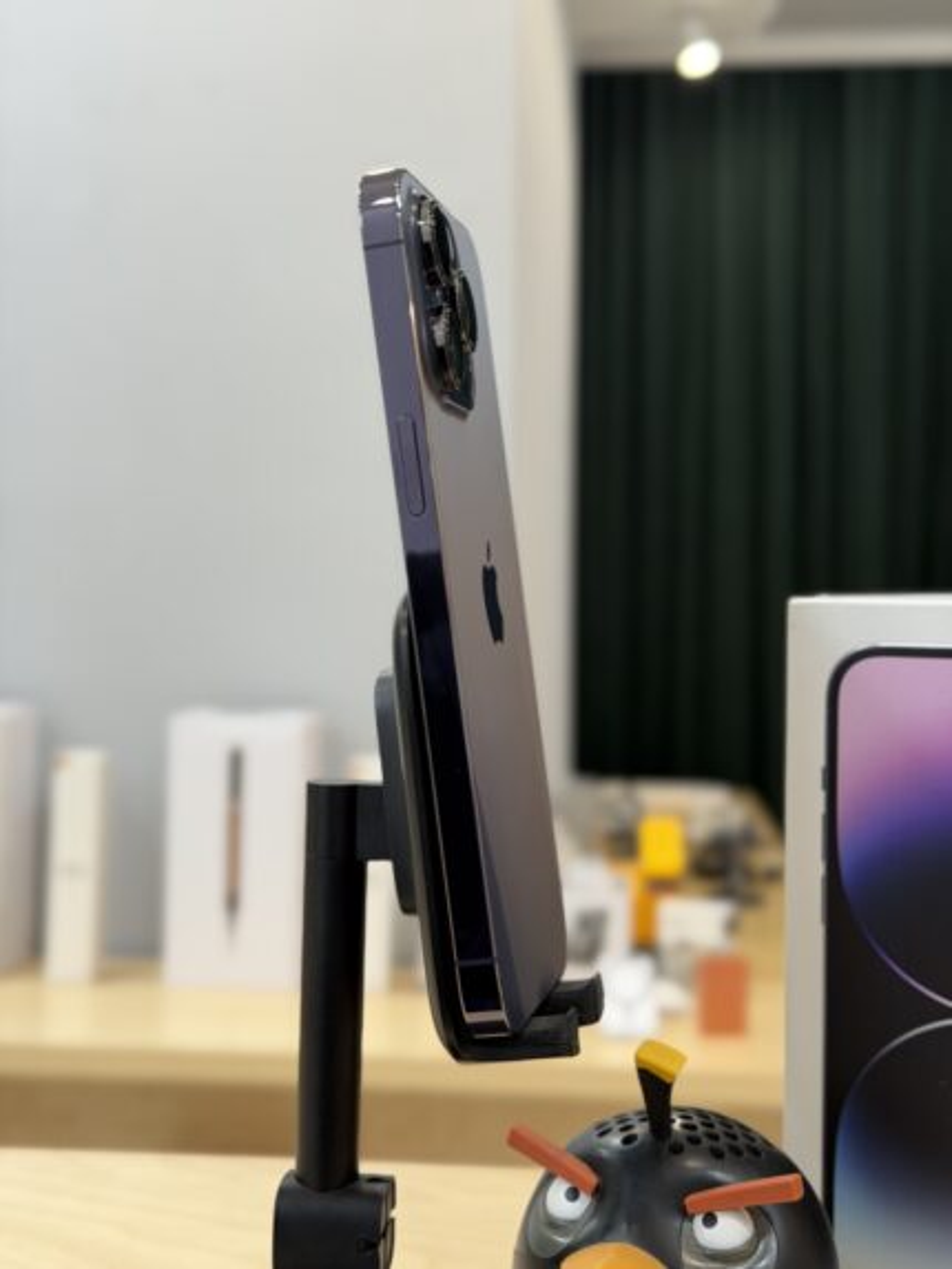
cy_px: 634
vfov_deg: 39.6
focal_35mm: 48
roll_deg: -0.3
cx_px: 476
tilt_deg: -1.2
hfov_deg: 30.3
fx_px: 1759
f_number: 1.78
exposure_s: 1/66
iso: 100
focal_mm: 6.76
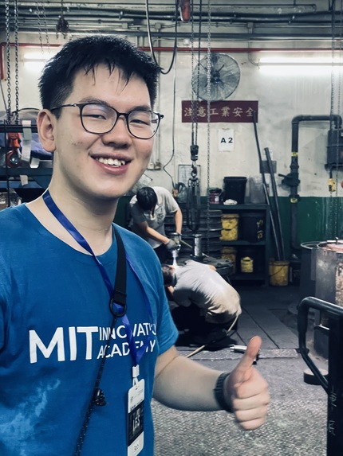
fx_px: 687
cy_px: 228
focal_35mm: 52
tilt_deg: -1.2
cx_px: 172
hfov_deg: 28.0
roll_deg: -1.6
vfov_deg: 36.8
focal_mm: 6
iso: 500
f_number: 2
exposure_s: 1/50
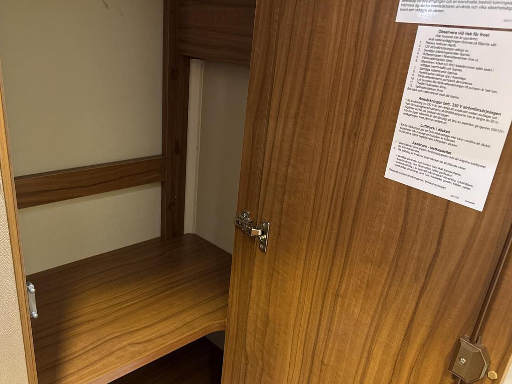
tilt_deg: -23.3
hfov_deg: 58.0
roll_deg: -4.6
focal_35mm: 31
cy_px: 227
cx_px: 209
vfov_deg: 45.2
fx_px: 458
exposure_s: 1/50
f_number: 1.78
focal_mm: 6.76
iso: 800
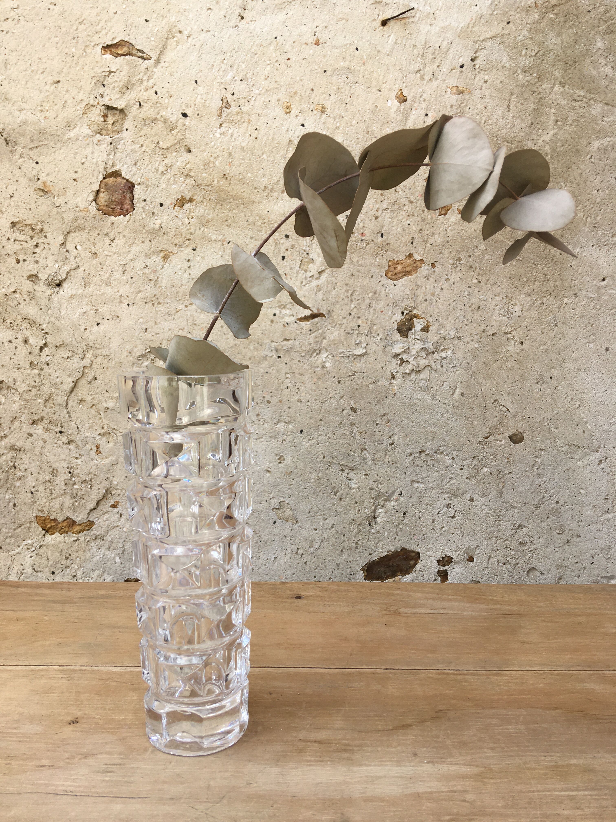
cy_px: 411
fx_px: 688
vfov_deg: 61.7
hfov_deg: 48.2
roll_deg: -0.1
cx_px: 308
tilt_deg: -7.4
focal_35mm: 29
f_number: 2.2
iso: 25
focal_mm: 4.15
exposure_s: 1/499
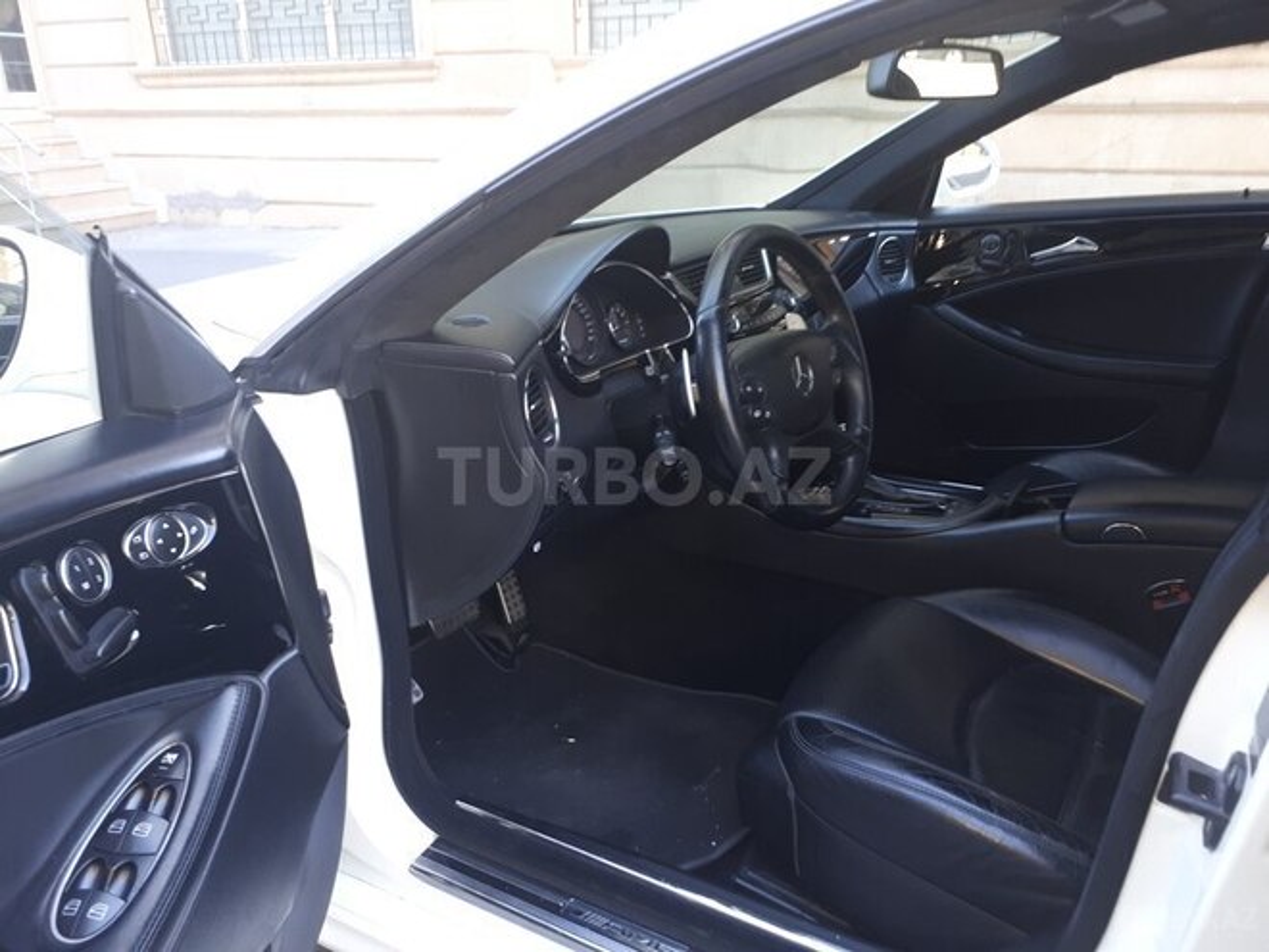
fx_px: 990
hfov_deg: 65.3
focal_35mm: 27
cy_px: 476
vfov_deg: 51.4
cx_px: 634
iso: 64
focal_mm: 3.6
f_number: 1.9
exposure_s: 1/33
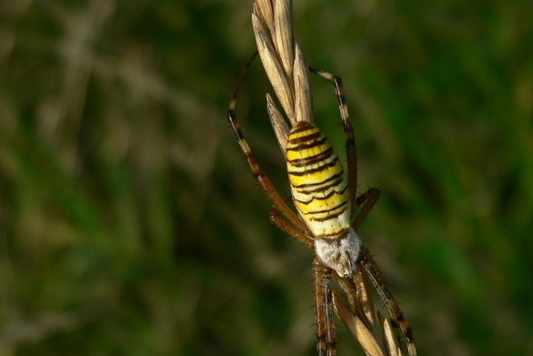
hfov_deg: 18.7
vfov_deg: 12.6
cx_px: 284
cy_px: 240
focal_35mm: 109
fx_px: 1614
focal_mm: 12
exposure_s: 1/500
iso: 80
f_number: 4
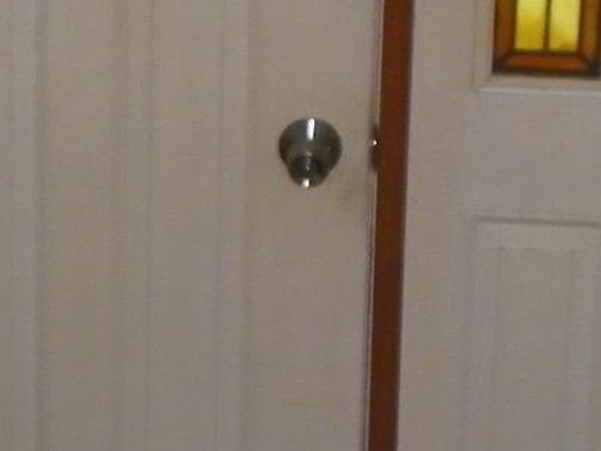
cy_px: -47
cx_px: 3
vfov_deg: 6.5
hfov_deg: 8.6
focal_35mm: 228
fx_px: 3960
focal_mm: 8.2
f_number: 3.2
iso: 200
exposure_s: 1/40
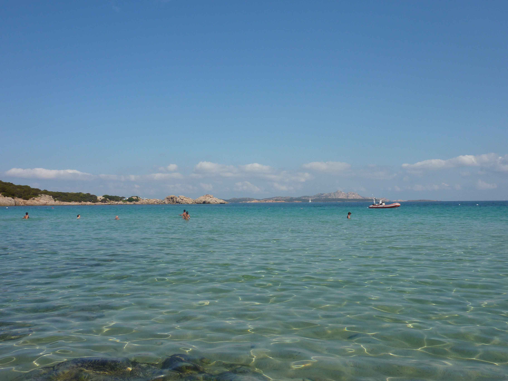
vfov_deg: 46.8
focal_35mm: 30
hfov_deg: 60.0
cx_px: 254
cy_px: 190
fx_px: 440
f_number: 5.6
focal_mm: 5
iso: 80
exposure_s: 1/640
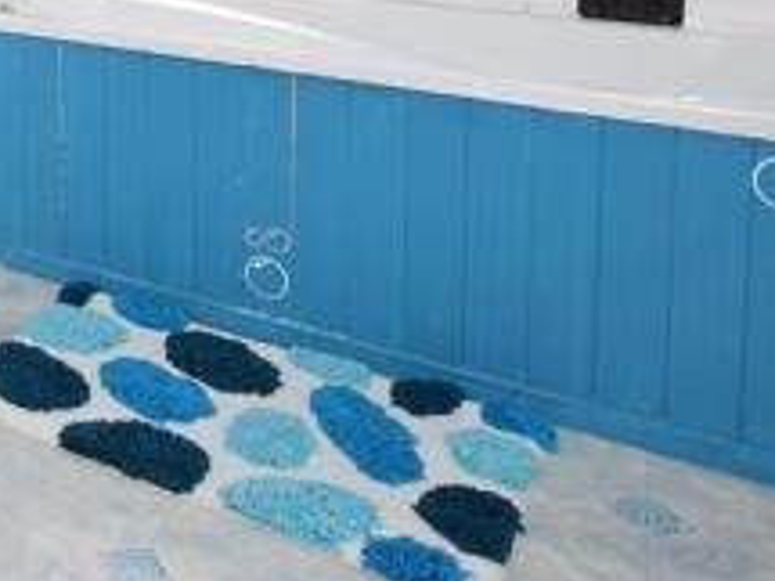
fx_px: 985
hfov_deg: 32.7
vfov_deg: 27.4
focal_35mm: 44
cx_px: -220
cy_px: -175
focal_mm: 10
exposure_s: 1/200
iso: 400
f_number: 8
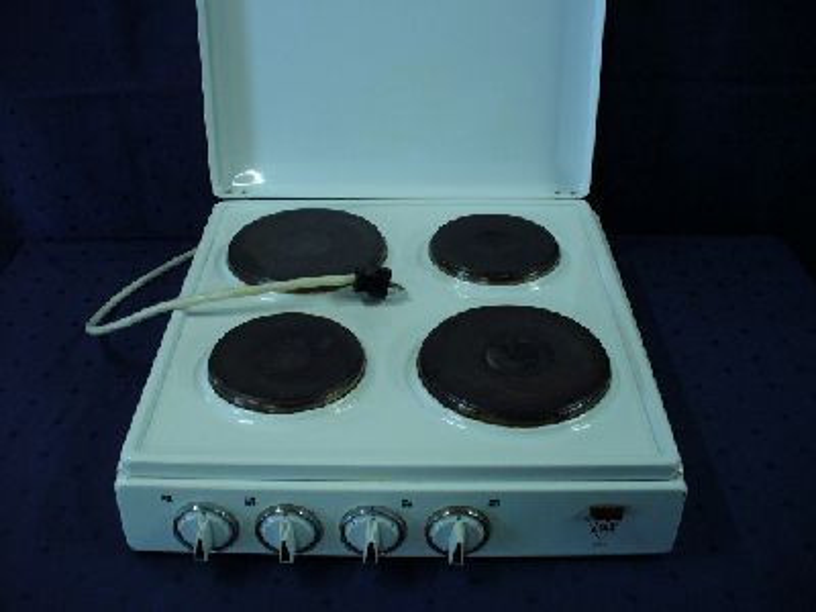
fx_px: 872
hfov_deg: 50.1
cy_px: 306
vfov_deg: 38.7
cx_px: 408
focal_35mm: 37
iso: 200
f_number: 2.8
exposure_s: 1/20
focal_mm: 6.1
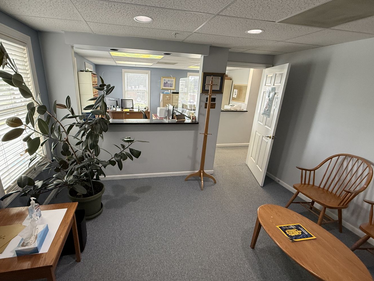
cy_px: 143
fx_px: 184
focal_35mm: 17
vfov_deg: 74.7
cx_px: 166
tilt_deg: -17.1
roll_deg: -2.0
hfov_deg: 90.7
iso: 250
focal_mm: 2.22
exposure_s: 1/120
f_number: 2.2
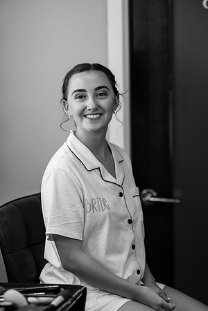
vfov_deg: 15.2
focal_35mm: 135
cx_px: 104
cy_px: 156
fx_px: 1170
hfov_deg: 10.2
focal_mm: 135
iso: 200
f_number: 1.8
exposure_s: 1/500
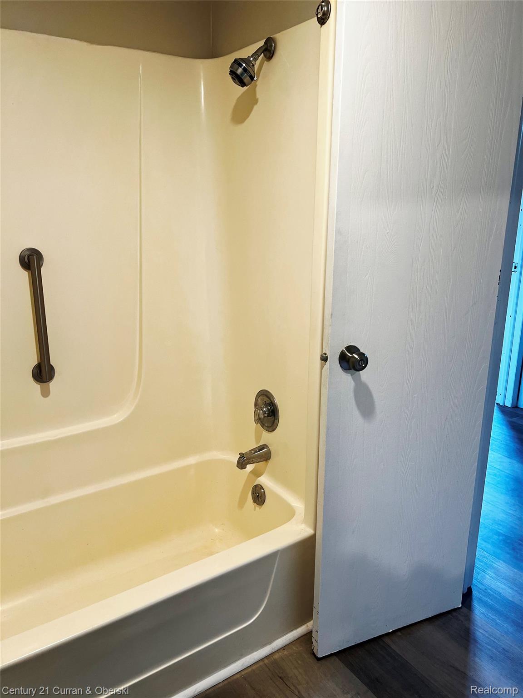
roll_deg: -0.8
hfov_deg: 53.1
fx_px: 524
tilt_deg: -14.2
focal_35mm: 26
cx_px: 262
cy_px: 349
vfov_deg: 67.3
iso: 80
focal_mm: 5.7
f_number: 1.5
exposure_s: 1/60.2
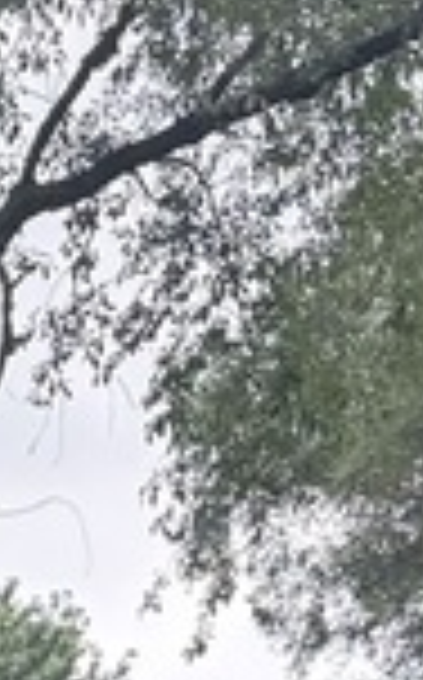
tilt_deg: -4.3
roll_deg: -0.4
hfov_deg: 6.3
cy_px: 1702
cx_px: -1071
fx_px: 3367
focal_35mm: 182
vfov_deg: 9.9
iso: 100
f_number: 1.78
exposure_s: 1/1075
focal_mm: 6.76
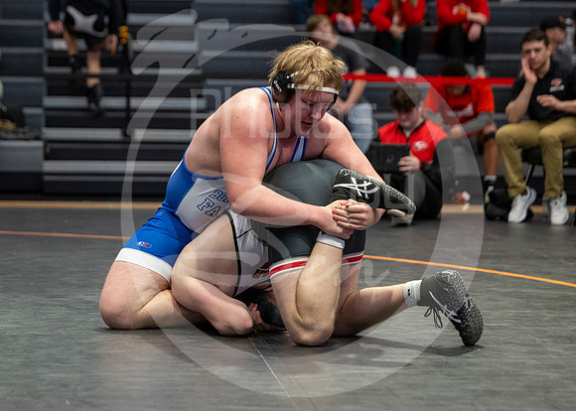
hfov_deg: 16.1
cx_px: 203
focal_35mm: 125
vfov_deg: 11.5
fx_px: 2039
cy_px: 264
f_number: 2.8
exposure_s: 1/1000
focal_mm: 83
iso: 3200
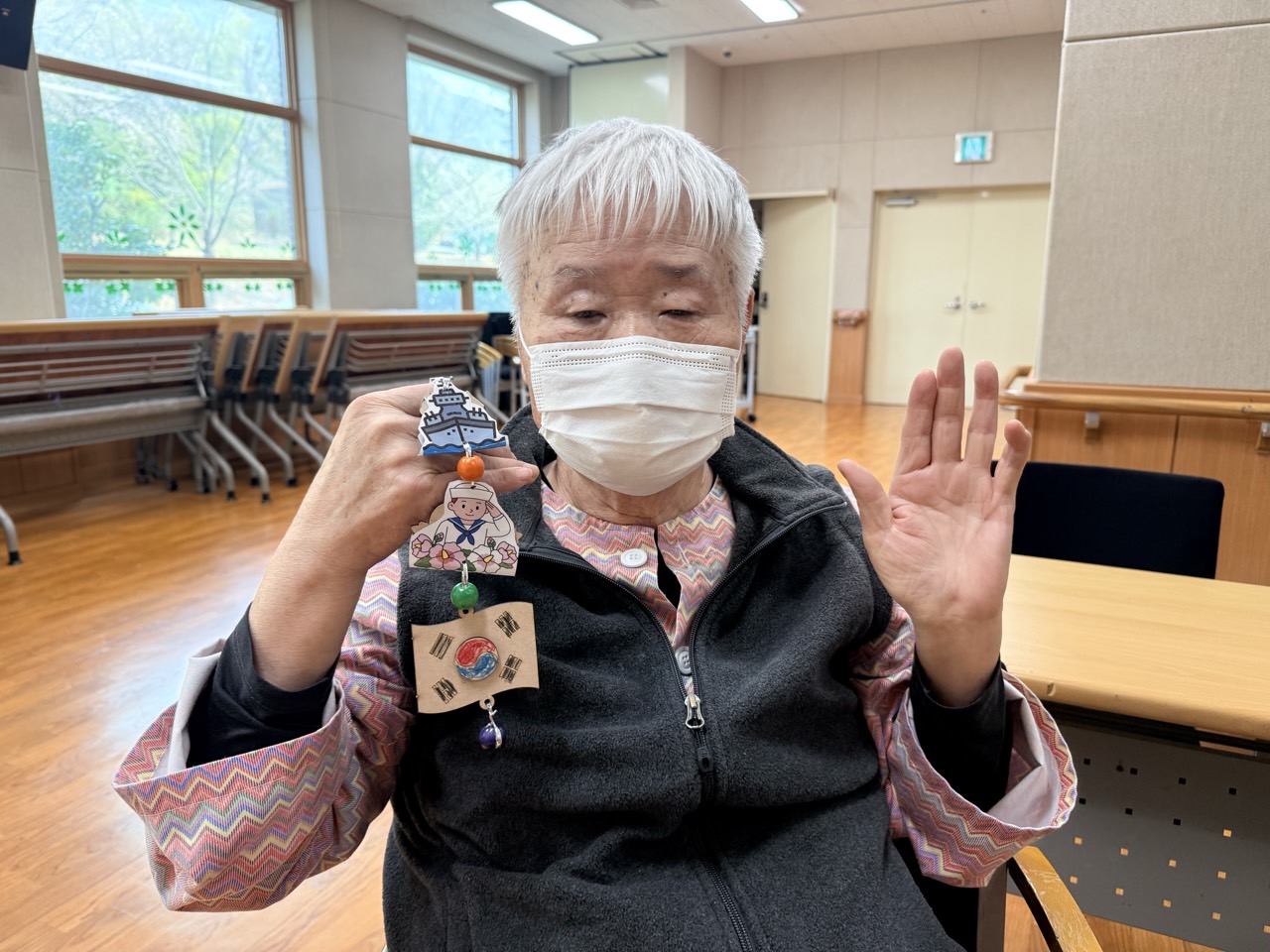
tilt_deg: -11.3
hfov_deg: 71.6
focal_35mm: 24
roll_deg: +0.1
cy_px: 476
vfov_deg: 56.8
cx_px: 635
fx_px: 881
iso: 125
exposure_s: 1/138
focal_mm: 6.76
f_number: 1.78
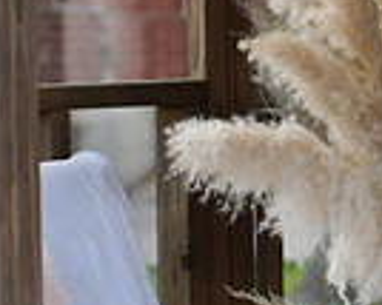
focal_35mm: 377
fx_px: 4259
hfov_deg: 5.1
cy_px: 329
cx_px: 562
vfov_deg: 4.1
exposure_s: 1/1600
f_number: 2.8
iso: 1000
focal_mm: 62
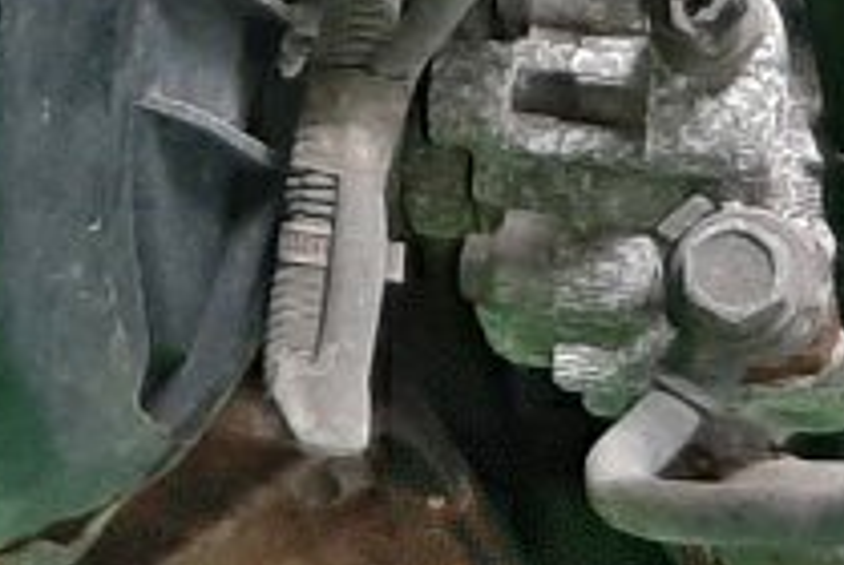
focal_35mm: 186
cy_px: -125
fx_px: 4367
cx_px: -448
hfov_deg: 10.6
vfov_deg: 7.3
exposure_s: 1/33
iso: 175
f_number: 1.7
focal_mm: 3.93
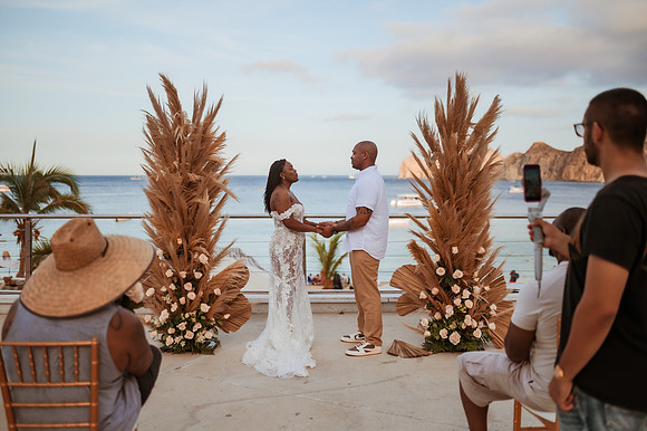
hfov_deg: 54.5
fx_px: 629
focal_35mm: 35
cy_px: 216
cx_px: 324
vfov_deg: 37.8
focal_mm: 35
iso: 250
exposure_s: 1/8000
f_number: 1.4
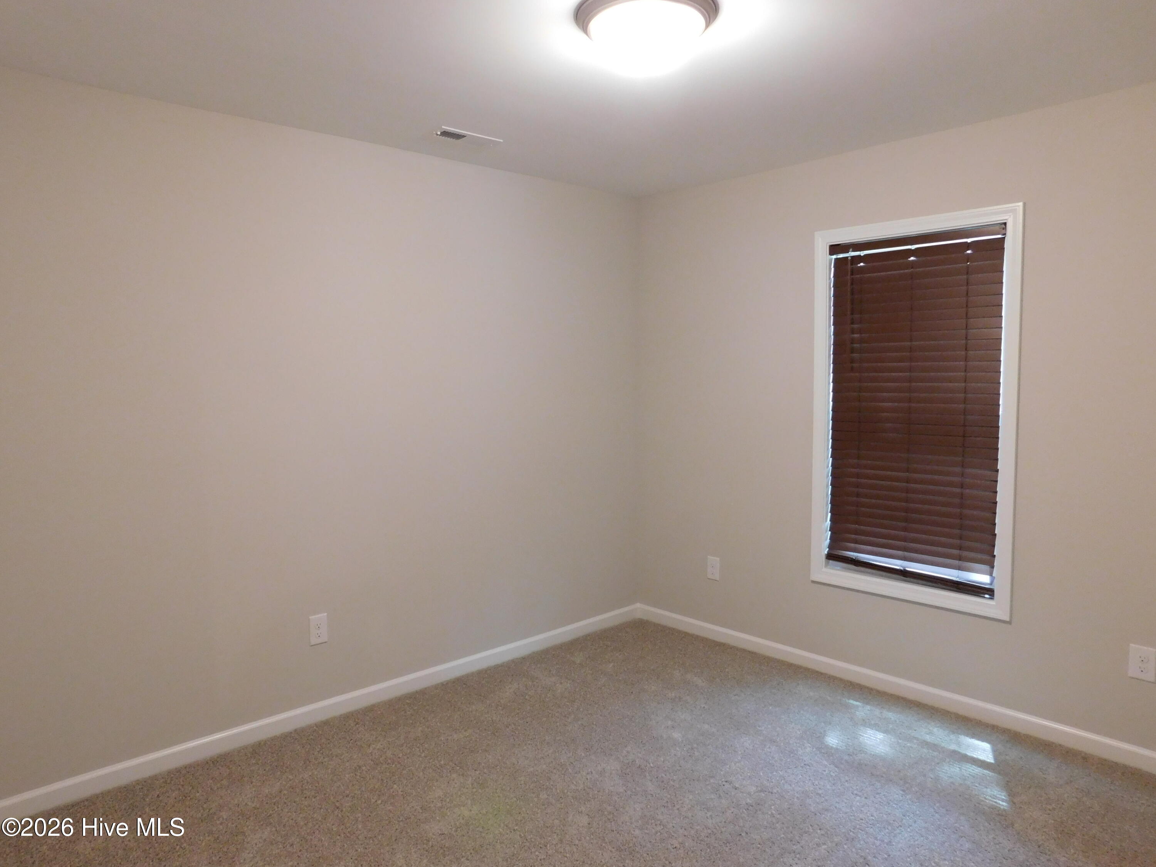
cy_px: 434
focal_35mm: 23
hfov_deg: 73.9
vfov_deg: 58.9
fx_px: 768
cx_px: 578
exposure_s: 1/30
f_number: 3
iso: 320
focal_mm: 4
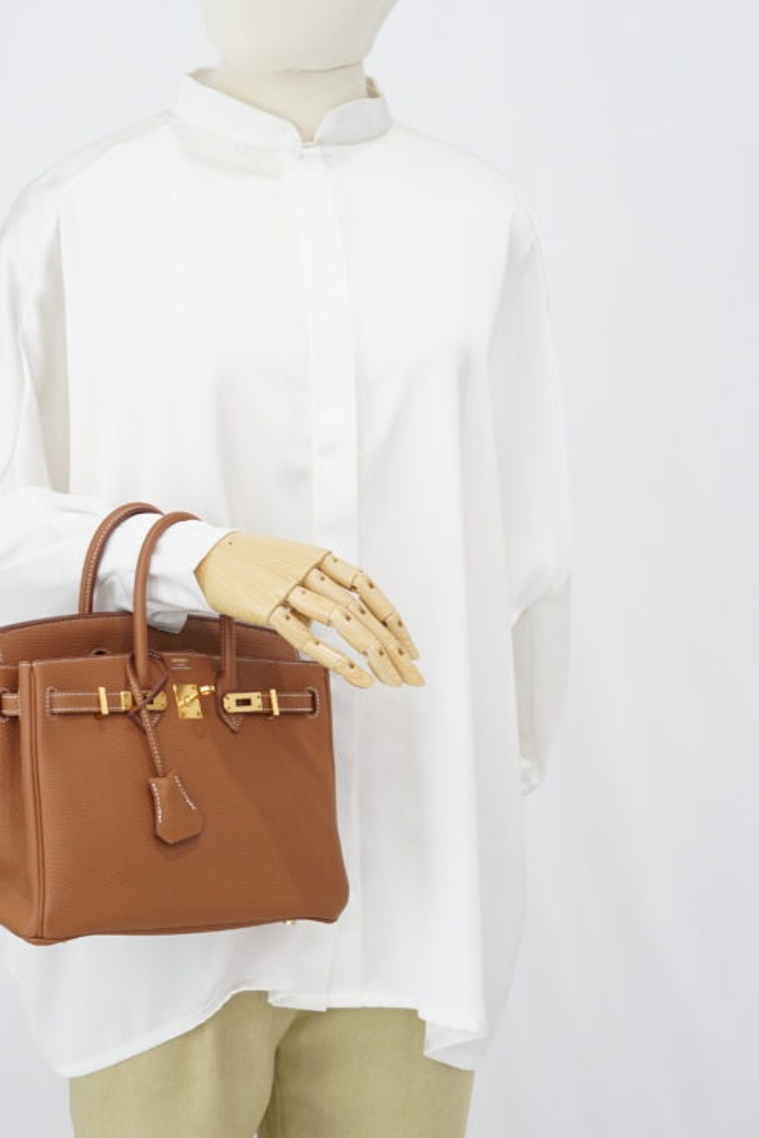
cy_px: 595
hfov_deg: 19.7
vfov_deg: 29.2
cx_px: 242
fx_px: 2181
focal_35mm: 69
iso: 640
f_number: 6.3
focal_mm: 50
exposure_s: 1/6
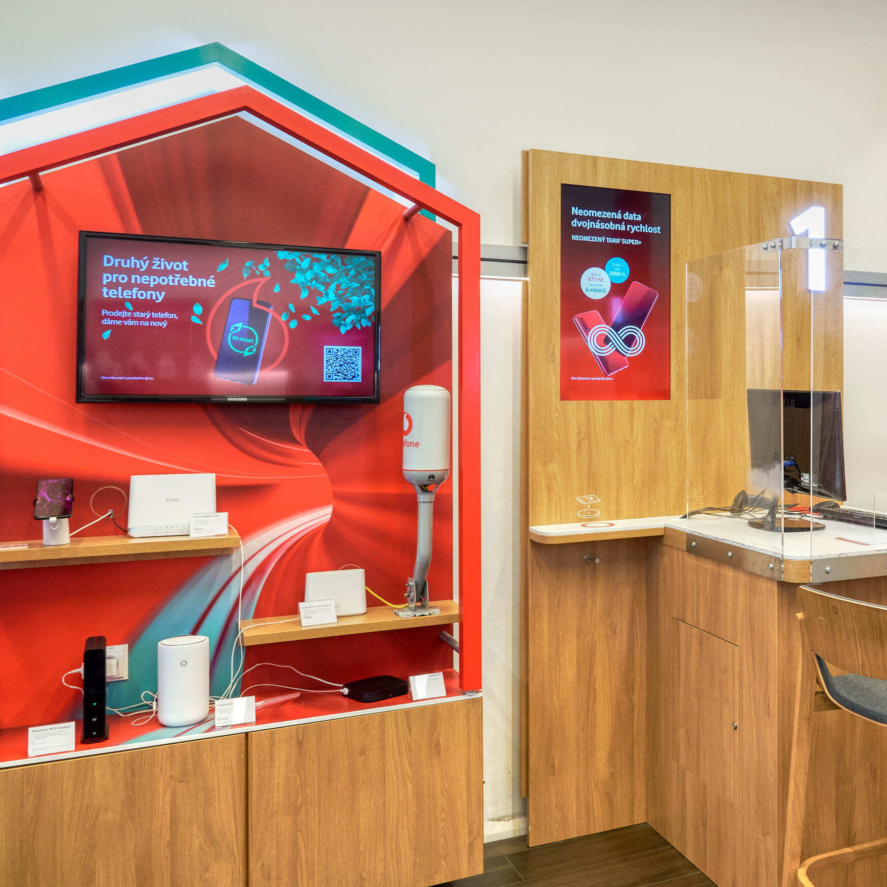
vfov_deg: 47.2
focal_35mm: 35
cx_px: 722
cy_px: 442
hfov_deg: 44.7
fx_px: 1015
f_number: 8
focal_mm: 24
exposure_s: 1/30
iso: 900
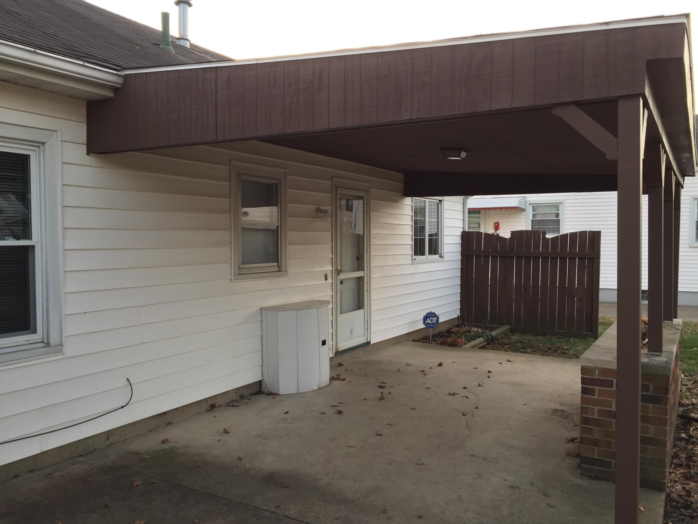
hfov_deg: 61.7
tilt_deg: -3.0
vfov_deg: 48.2
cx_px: 349
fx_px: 585
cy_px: 262
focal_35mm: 29
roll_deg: +0.7
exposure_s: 1/60
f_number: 2.2
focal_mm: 4.15
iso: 40
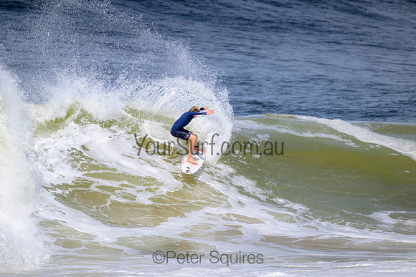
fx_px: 9246
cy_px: 138
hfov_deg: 2.6
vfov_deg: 1.7
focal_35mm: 800
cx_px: 208
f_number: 11
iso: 560
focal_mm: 800
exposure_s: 1/2000
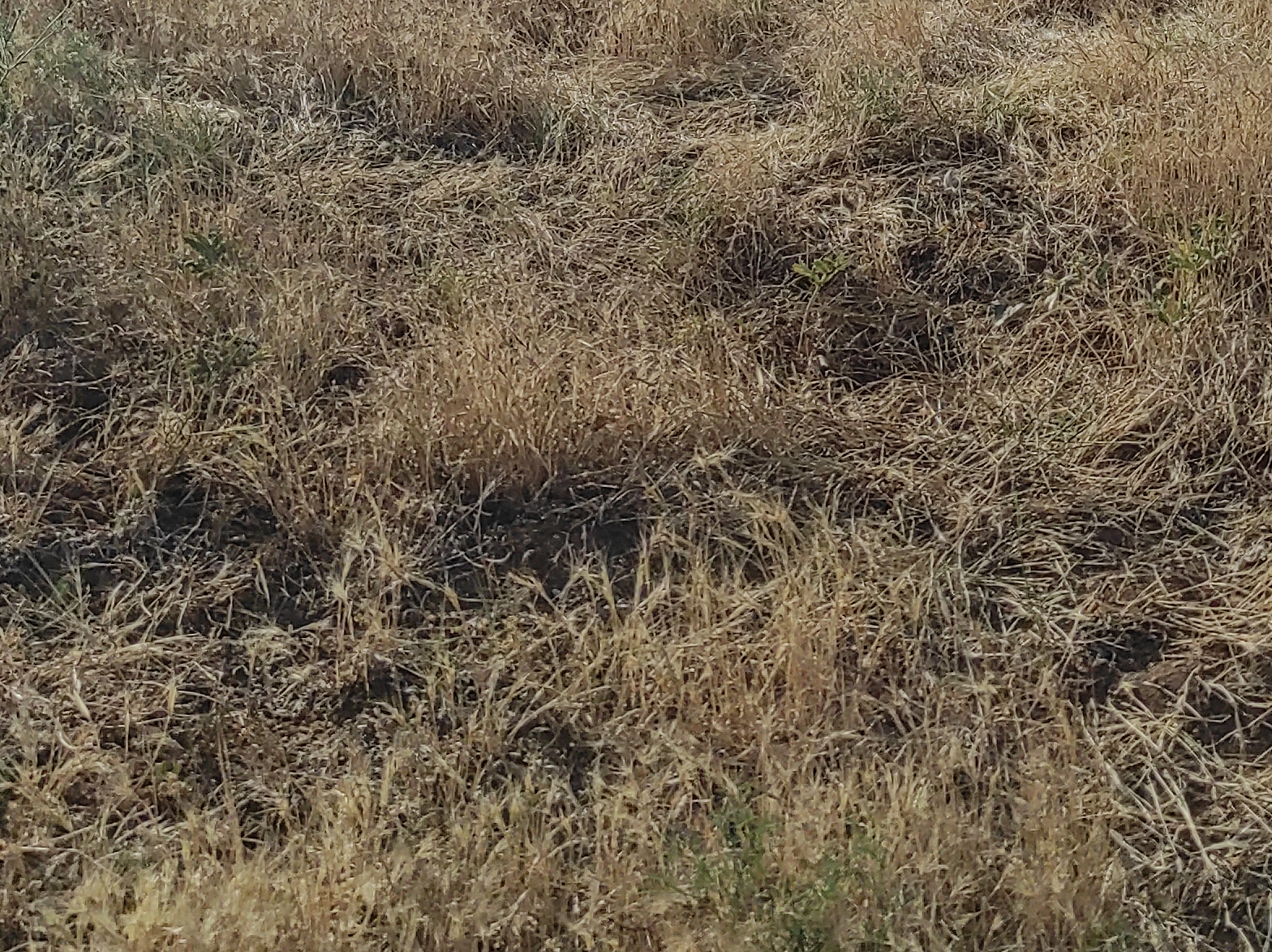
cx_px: 981
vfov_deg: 18.6
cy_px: -247
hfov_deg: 26.0
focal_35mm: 74
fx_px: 2717
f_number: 1.89
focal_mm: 5.43
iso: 100
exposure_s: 1/5090
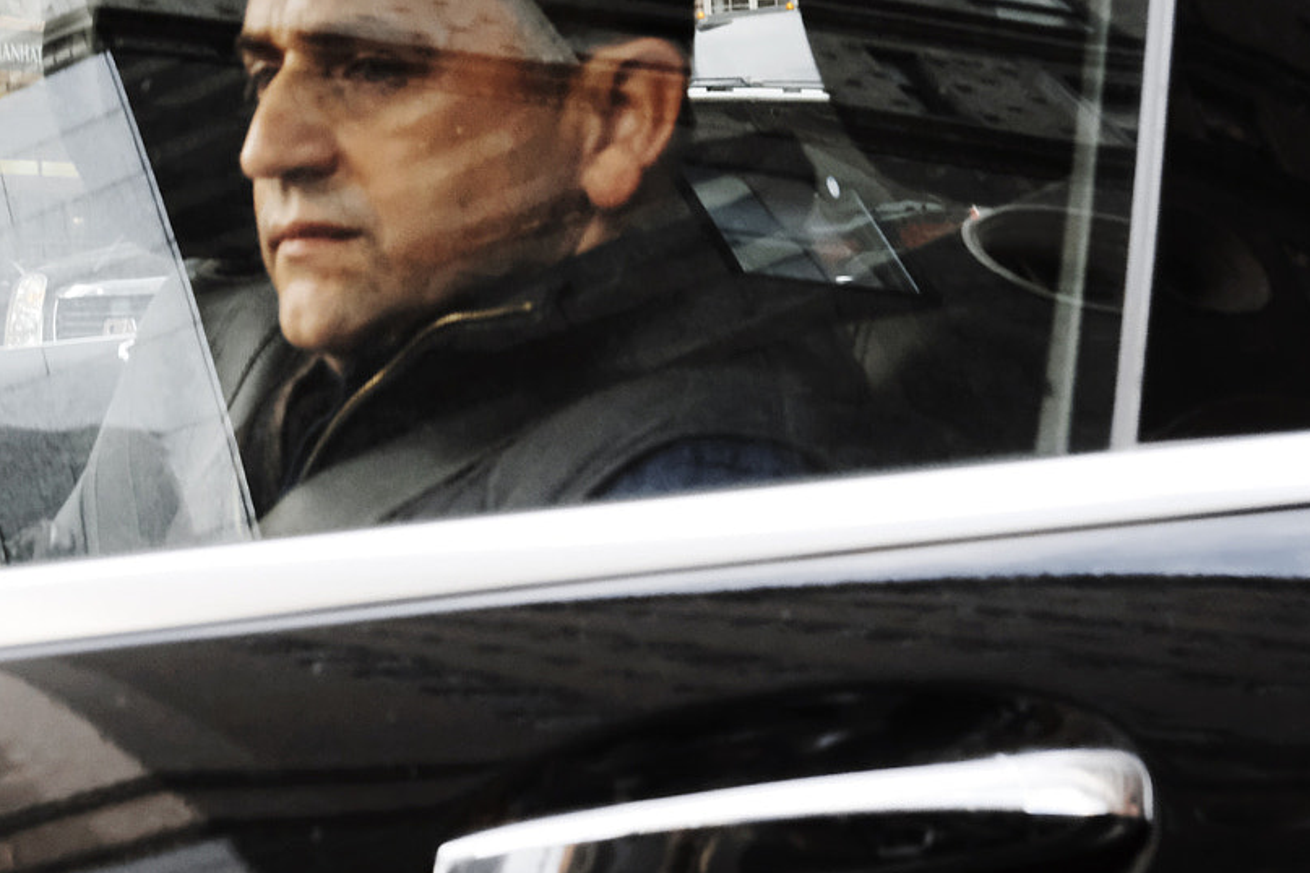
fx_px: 3821
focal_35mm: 105
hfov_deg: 19.2
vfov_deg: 13.0
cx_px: 188
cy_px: 325
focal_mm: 35
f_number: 8
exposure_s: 1/200
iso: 4000
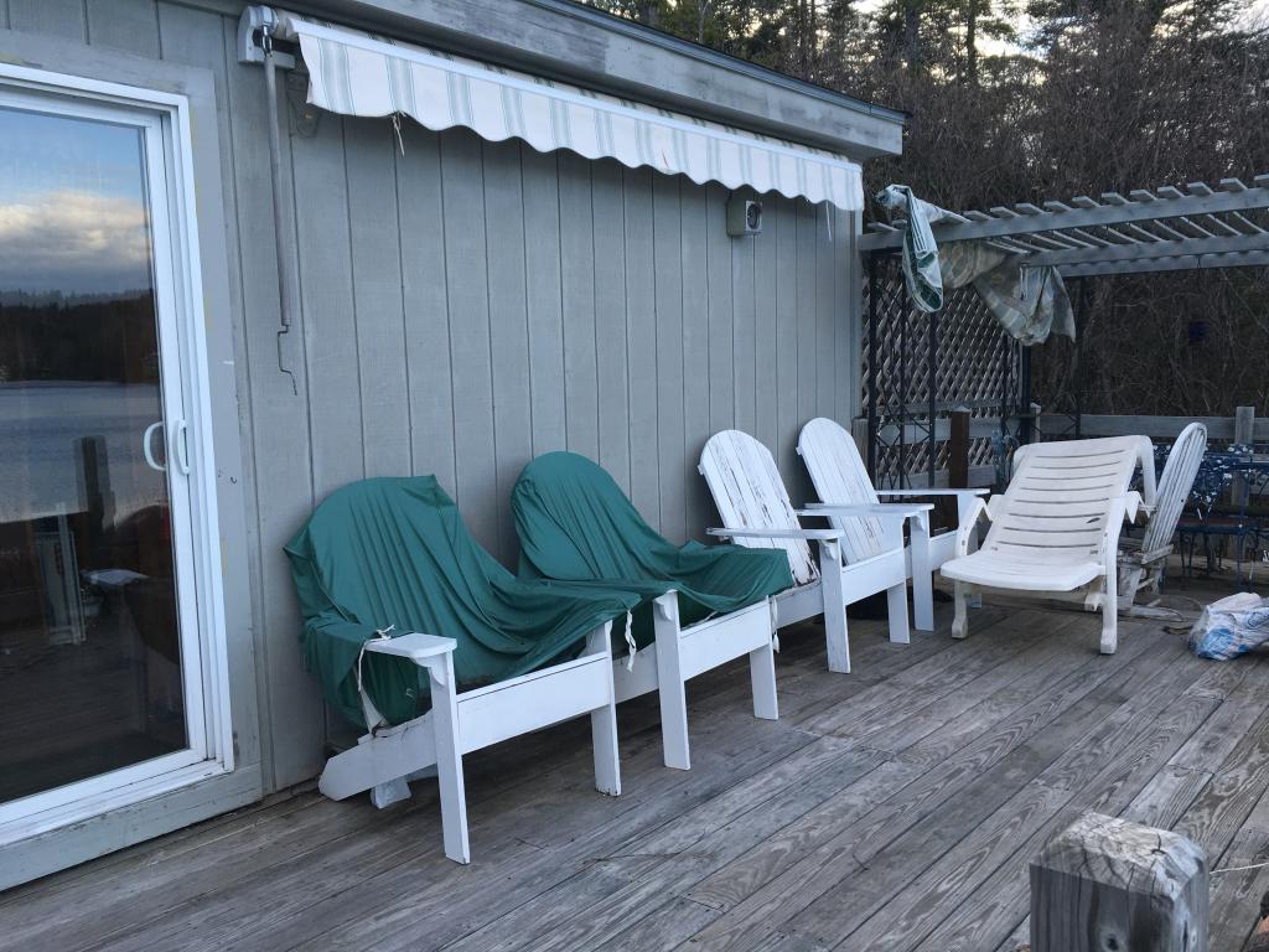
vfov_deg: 48.2
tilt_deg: -6.5
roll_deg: +0.9
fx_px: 1063
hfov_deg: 61.7
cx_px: 634
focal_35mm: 29
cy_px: 476
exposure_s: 1/232
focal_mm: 4.15
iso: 25
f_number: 2.2
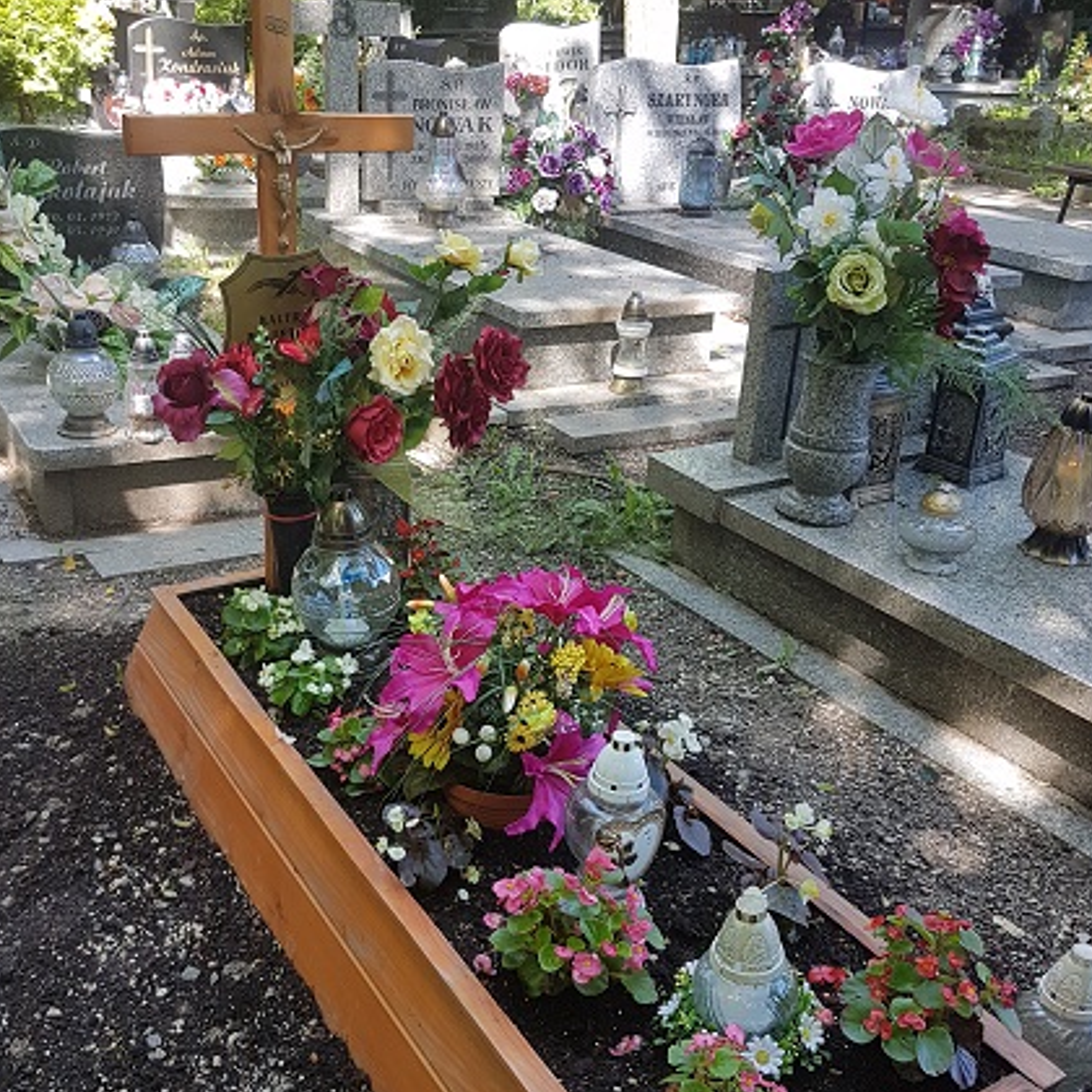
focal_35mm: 35
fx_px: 1249
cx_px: 507
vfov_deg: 47.1
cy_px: 614
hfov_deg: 47.2
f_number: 1.7
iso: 40
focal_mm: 4.2
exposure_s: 1/164
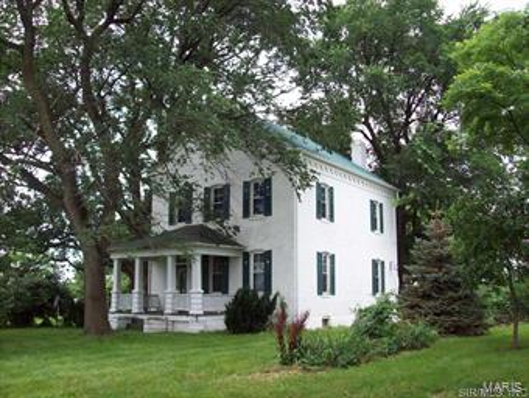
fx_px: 551
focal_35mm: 36
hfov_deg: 51.3
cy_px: 199
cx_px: 264
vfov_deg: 39.7
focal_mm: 6
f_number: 2.7
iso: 80
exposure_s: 1/303
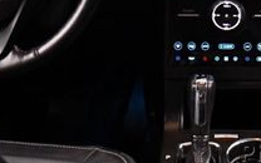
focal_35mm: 113
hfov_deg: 18.2
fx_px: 804
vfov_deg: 11.1
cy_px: -92
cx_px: 225
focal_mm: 18
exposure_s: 1/100
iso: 3200
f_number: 3.5
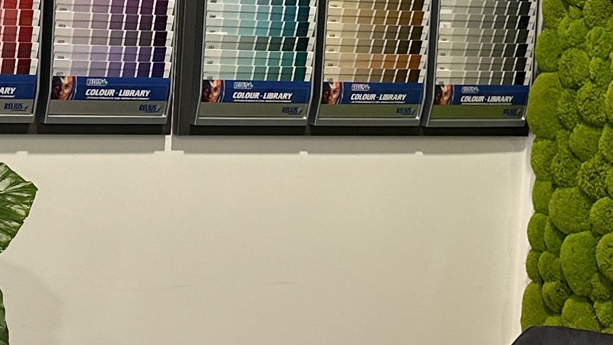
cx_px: 220
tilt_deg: -5.4
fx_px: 1902
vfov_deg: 10.4
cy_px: 116
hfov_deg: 18.3
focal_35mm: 117
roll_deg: -3.2
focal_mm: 6.86
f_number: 1.78
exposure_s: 1/100
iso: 125
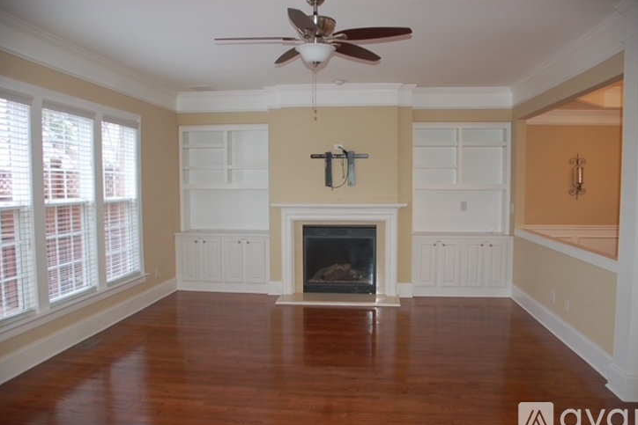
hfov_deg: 65.4
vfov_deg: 46.4
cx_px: 330
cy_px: 217
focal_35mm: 28
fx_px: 496
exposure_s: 1/60
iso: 400
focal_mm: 18
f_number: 3.5
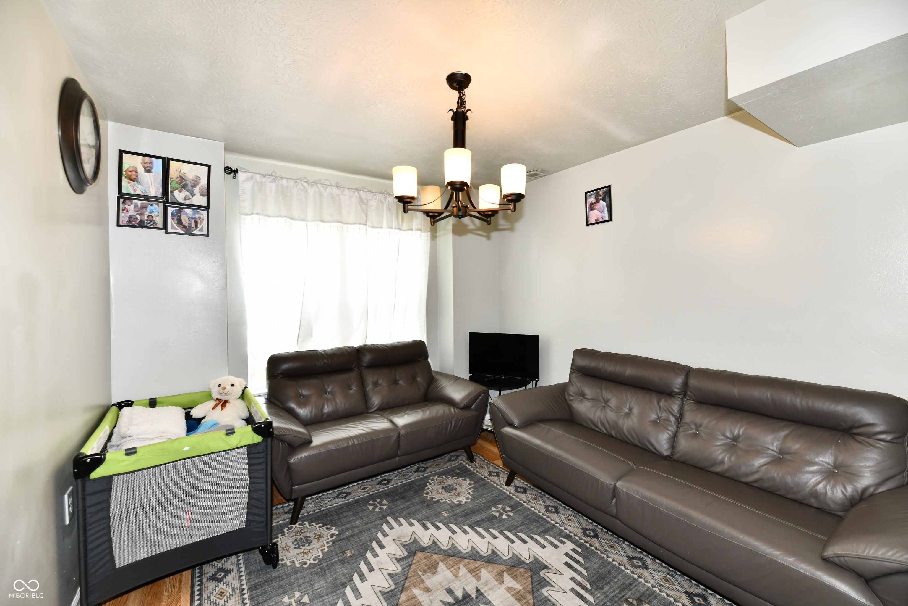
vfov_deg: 81.2
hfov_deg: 104.3
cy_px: 303
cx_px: 454
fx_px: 353
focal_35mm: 14
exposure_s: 1/60
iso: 640
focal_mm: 14
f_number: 6.3
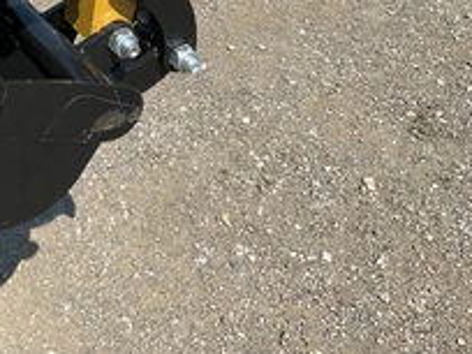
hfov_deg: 31.6
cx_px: 16
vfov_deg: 24.6
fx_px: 777
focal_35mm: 57
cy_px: 12
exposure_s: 1/1377
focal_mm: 3
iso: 25
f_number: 1.8
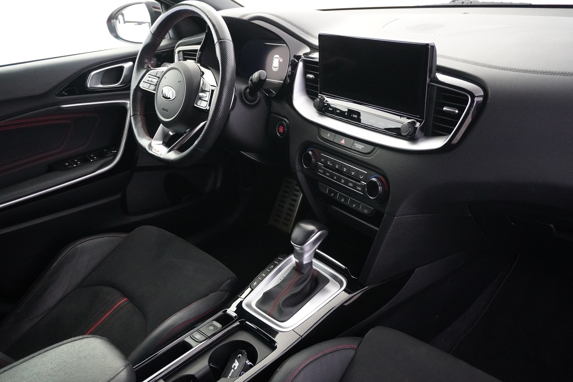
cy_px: 191
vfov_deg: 43.6
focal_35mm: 30
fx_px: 477
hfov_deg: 61.9
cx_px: 286
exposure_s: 1/40
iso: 6400
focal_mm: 20
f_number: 4
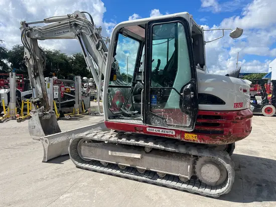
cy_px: 104
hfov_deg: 67.3
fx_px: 207
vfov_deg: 53.1
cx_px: 138
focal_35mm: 26
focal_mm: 5.1
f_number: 1.6
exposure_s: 1/4016
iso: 50
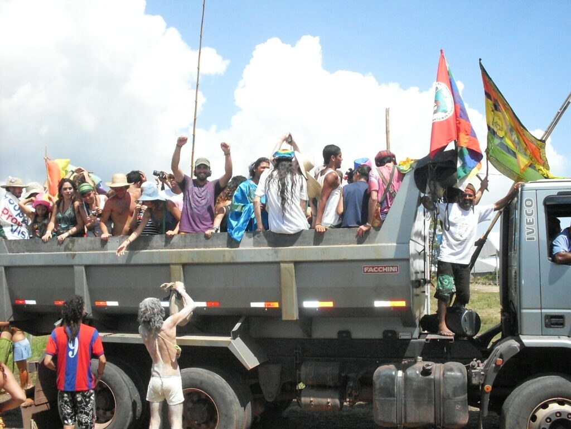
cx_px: 286
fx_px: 627
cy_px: 214
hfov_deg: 49.0
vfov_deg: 37.7
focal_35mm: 38
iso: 400
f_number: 8.4
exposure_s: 1/750
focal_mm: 6.3
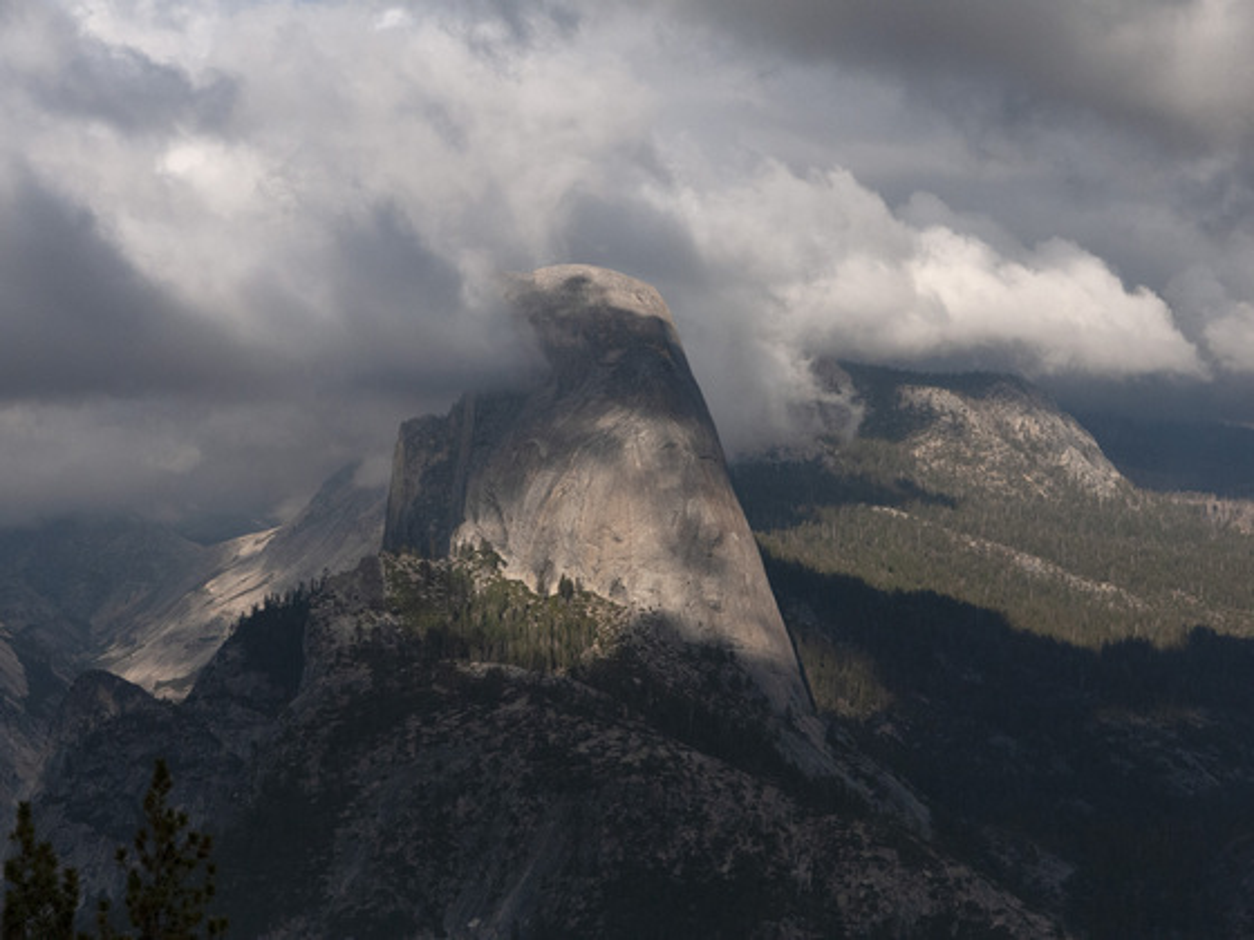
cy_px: 470
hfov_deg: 21.8
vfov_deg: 16.4
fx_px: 3260
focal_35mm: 90
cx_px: 627
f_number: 9
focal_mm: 45
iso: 400
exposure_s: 1/2500
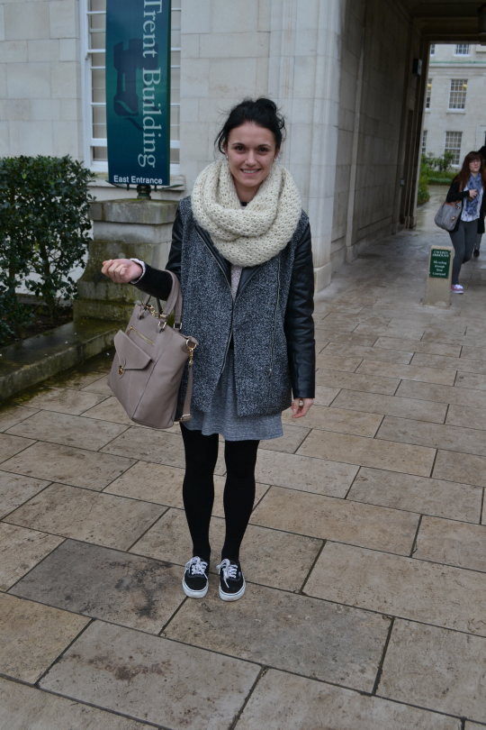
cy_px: 365
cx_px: 243
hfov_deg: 40.0
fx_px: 668
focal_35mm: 33
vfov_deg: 57.2
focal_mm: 22
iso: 180
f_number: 5.6
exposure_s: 1/125
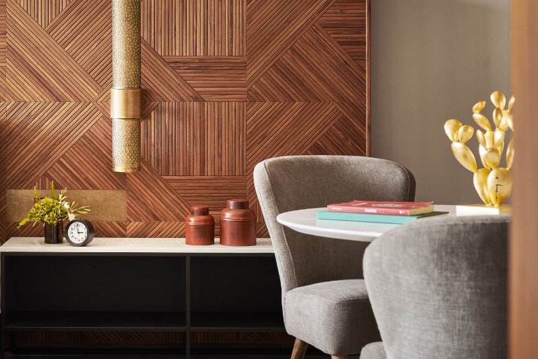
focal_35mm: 76
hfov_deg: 26.4
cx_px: 156
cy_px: 129
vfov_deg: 17.9
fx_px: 1136
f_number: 5.6
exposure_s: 1/2.5
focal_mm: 50
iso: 100
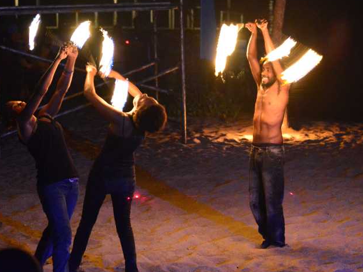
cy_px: 47
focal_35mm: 129
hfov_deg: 15.2
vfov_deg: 11.5
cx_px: 276
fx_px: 1353
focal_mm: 70
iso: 6400
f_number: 2.8
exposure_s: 1/30
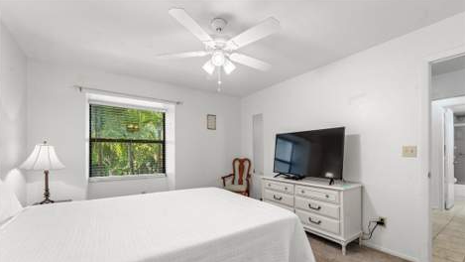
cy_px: 153
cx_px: 232
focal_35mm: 15
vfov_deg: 70.1
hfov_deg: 103.0
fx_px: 185
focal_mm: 14
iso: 250
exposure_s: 1/4
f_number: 8
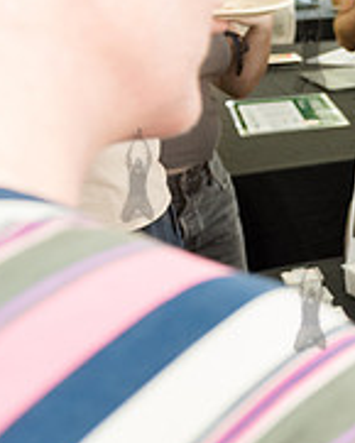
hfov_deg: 15.3
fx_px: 1037
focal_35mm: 79
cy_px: 174
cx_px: 724
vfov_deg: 24.1
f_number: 3.5
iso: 400
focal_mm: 24
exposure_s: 1/125
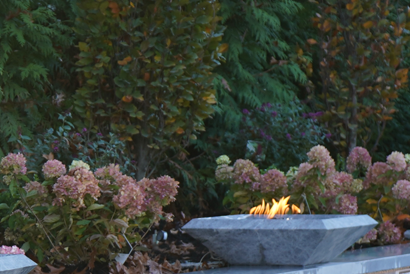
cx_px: -175
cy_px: 311
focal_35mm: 214
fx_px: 2437
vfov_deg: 6.4
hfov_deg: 9.4
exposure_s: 1/160
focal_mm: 48
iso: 160
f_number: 4.5
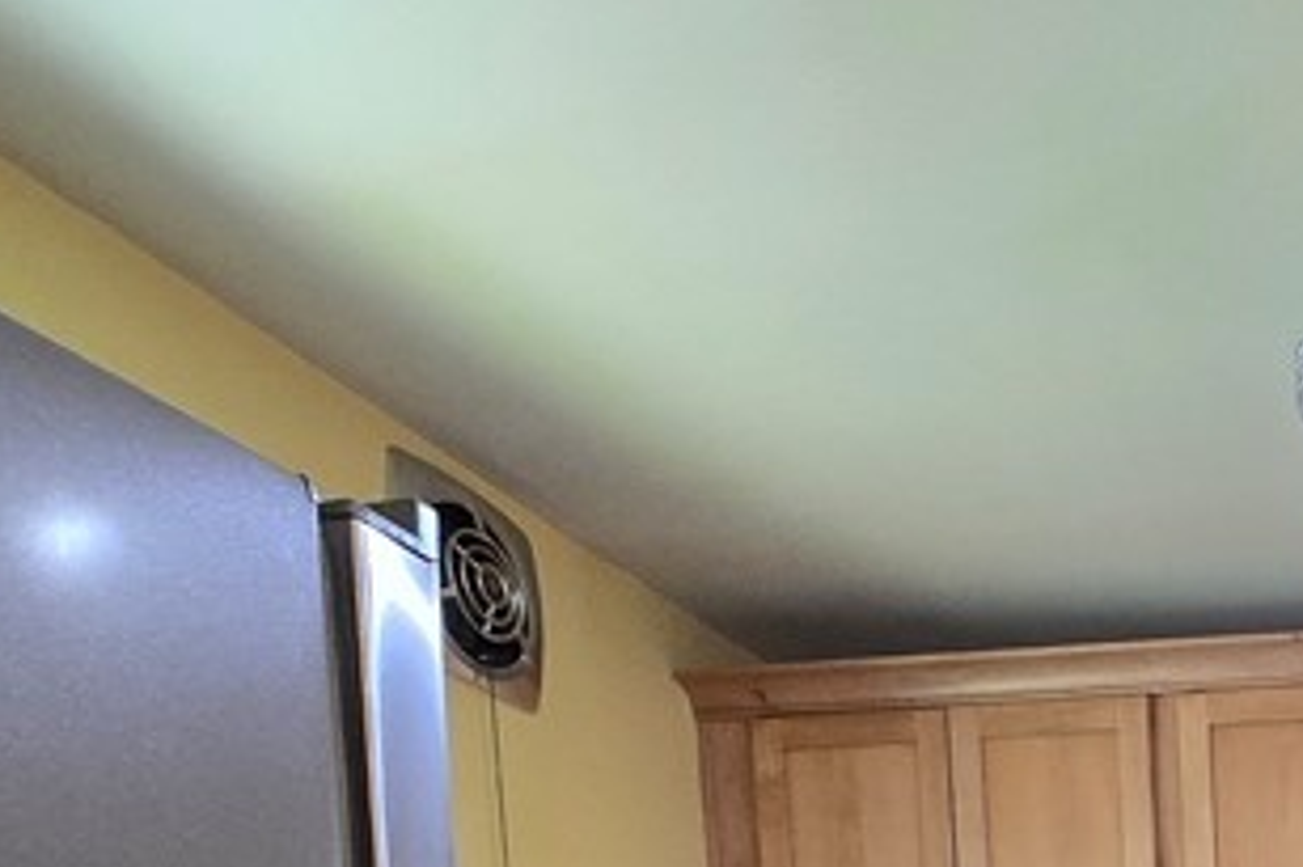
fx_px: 1628
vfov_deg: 21.7
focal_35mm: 45
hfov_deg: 34.0
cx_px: 1612
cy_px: 1476
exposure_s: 1/60
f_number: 2.2
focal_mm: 1.7
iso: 200
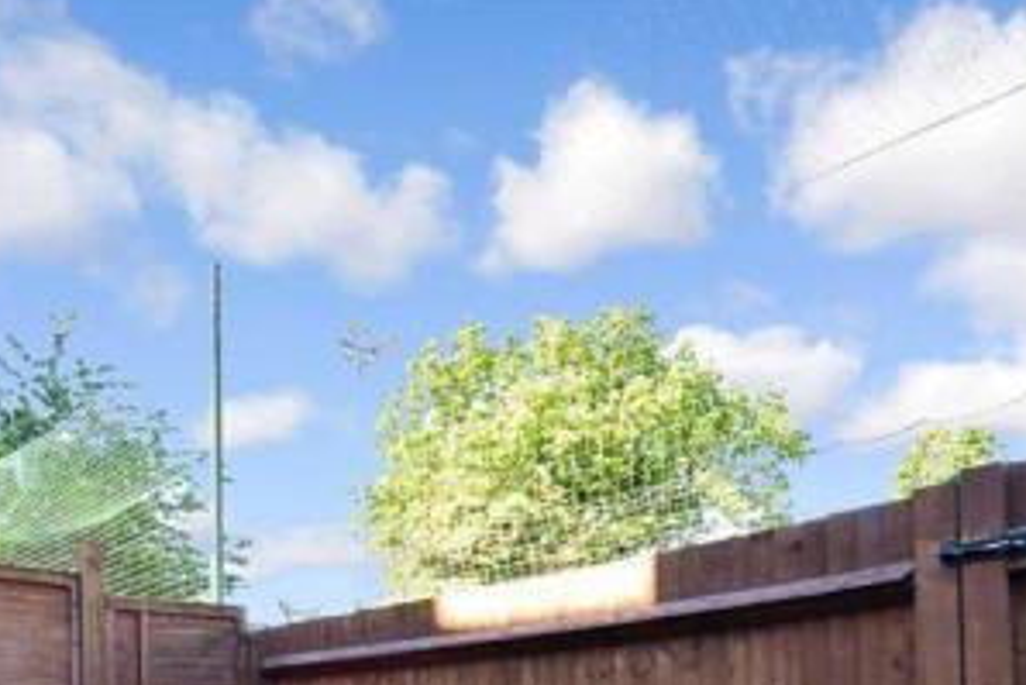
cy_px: 742
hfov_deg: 56.9
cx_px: 430
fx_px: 941
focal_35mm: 33
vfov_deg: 34.8
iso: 400
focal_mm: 10
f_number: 13
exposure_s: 1/40
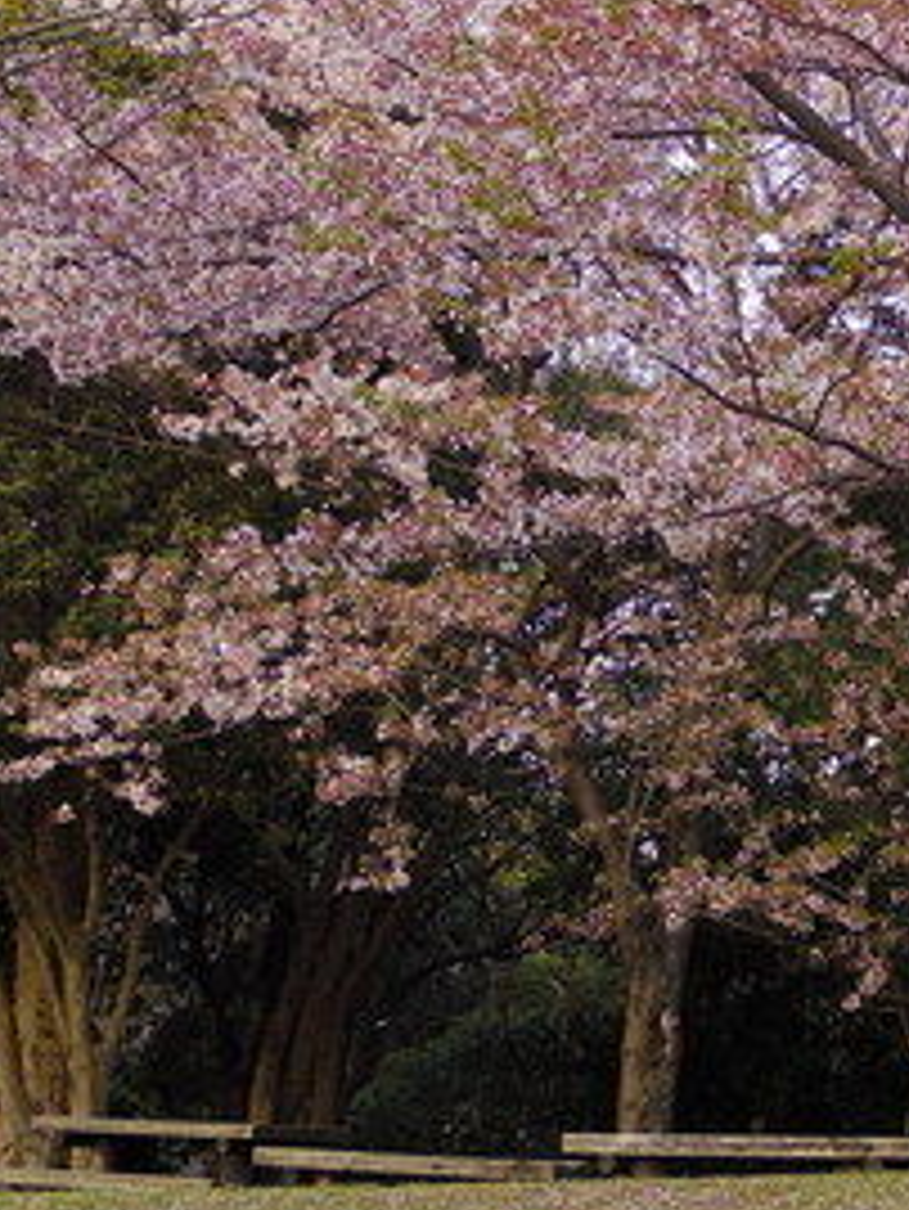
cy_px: 430
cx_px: 1685
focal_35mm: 100
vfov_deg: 19.6
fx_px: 3498
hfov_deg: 13.2
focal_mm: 7.1
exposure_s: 1/100
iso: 200
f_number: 3.2
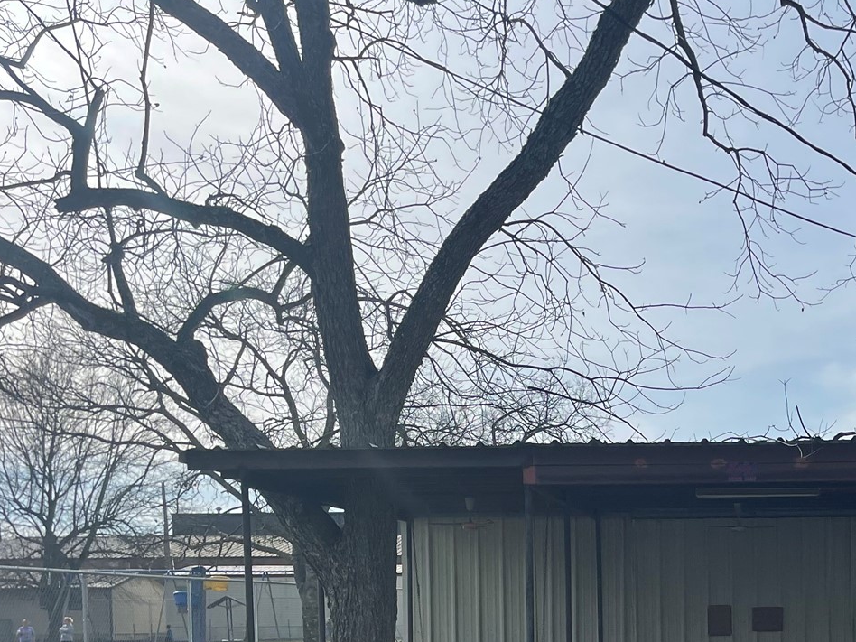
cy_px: 682
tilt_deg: -3.5
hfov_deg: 34.0
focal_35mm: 54
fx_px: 1335
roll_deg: +0.8
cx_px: 732
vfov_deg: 25.3
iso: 32
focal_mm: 5.1
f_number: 1.6
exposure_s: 1/4902
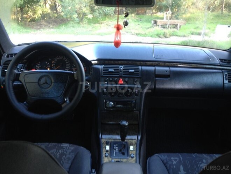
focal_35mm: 35
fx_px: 234
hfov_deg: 52.6
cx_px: 116
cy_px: 87
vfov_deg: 40.7
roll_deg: -1.9
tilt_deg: -18.2
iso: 50
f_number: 2.4
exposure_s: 1/20
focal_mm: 4.28
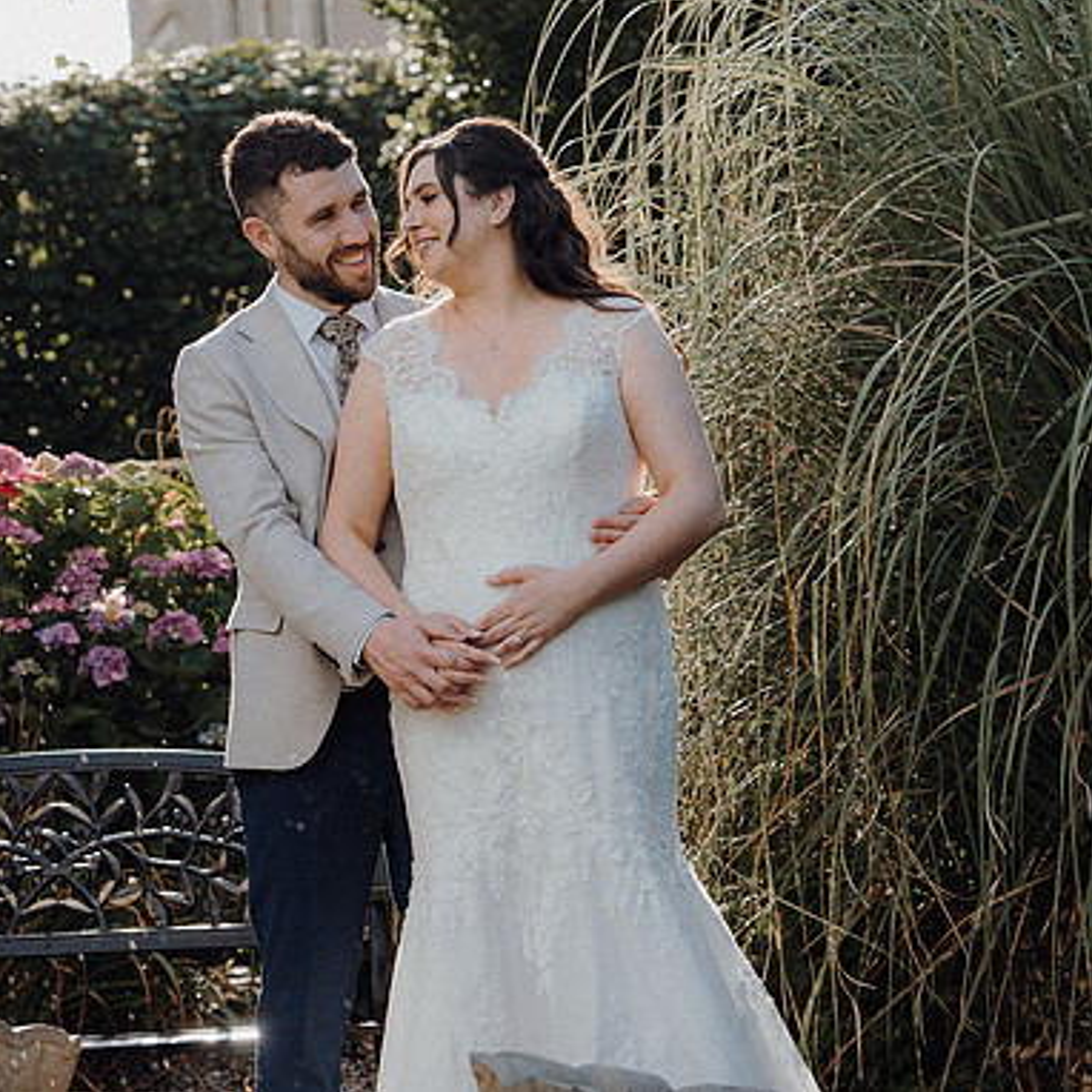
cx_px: 415
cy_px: 542
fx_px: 4283
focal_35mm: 120
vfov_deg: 14.5
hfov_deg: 14.5
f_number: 3.5
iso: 125
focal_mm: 62
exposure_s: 1/500
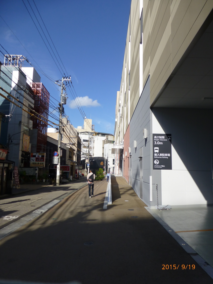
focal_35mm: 24
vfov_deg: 71.6
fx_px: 197
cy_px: 142
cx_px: 106
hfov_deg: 56.8
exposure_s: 1/1000
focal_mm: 4.3
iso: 100
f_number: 4
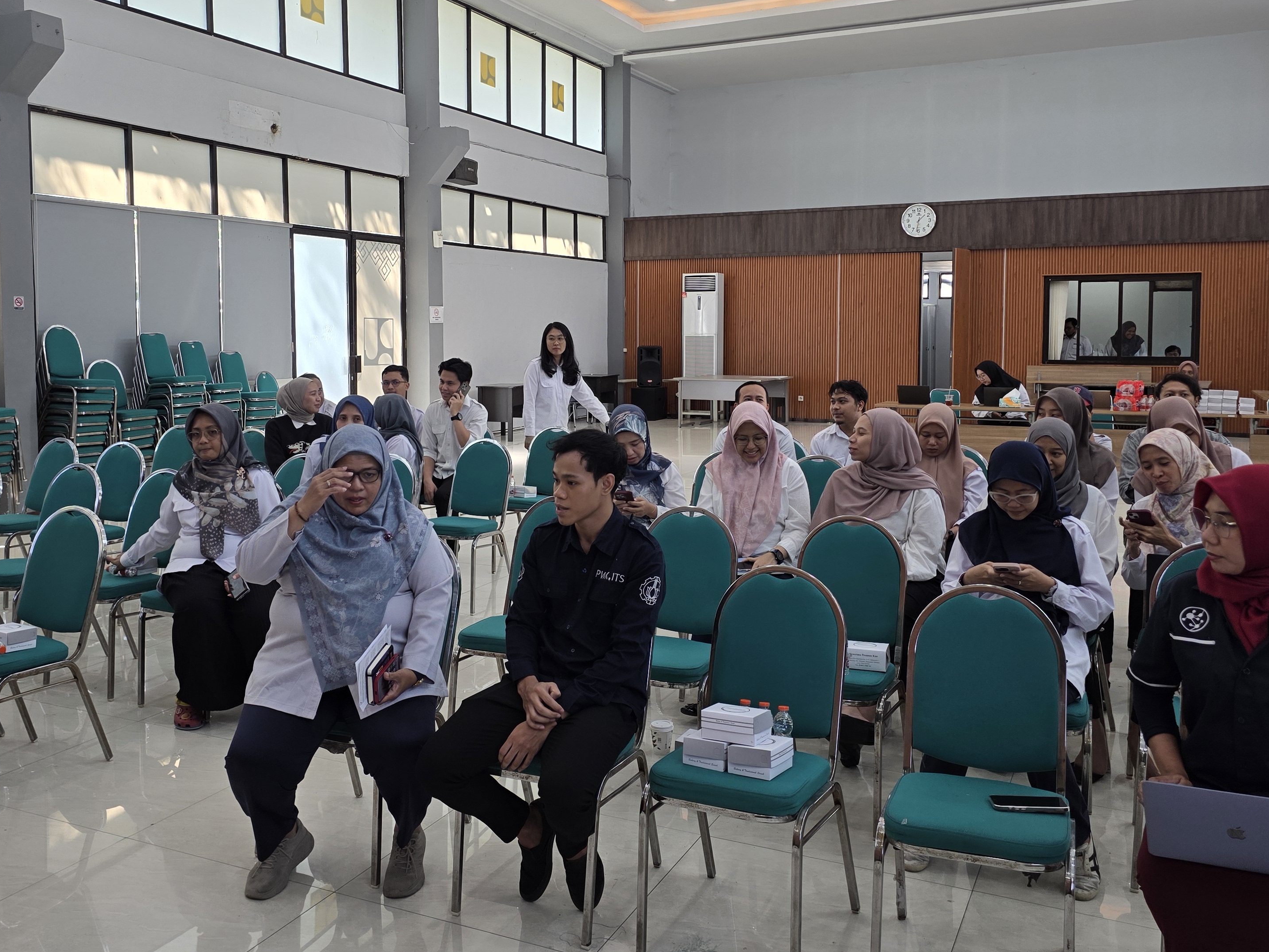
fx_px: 1173
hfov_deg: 56.6
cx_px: 552
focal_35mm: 32
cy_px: 377
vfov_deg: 43.9
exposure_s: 1/100
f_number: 1.7
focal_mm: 6.3
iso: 100
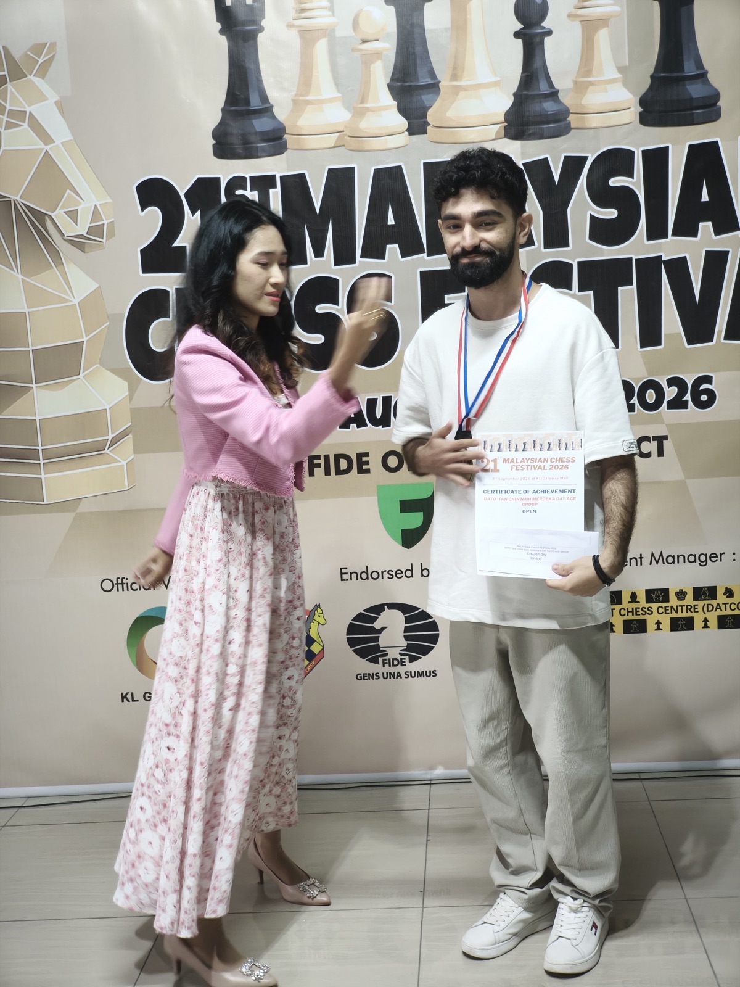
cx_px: 370
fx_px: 1311
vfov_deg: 41.2
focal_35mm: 46
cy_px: 494
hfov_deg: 31.5
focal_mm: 7.1
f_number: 1.9
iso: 1000
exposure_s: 1/50
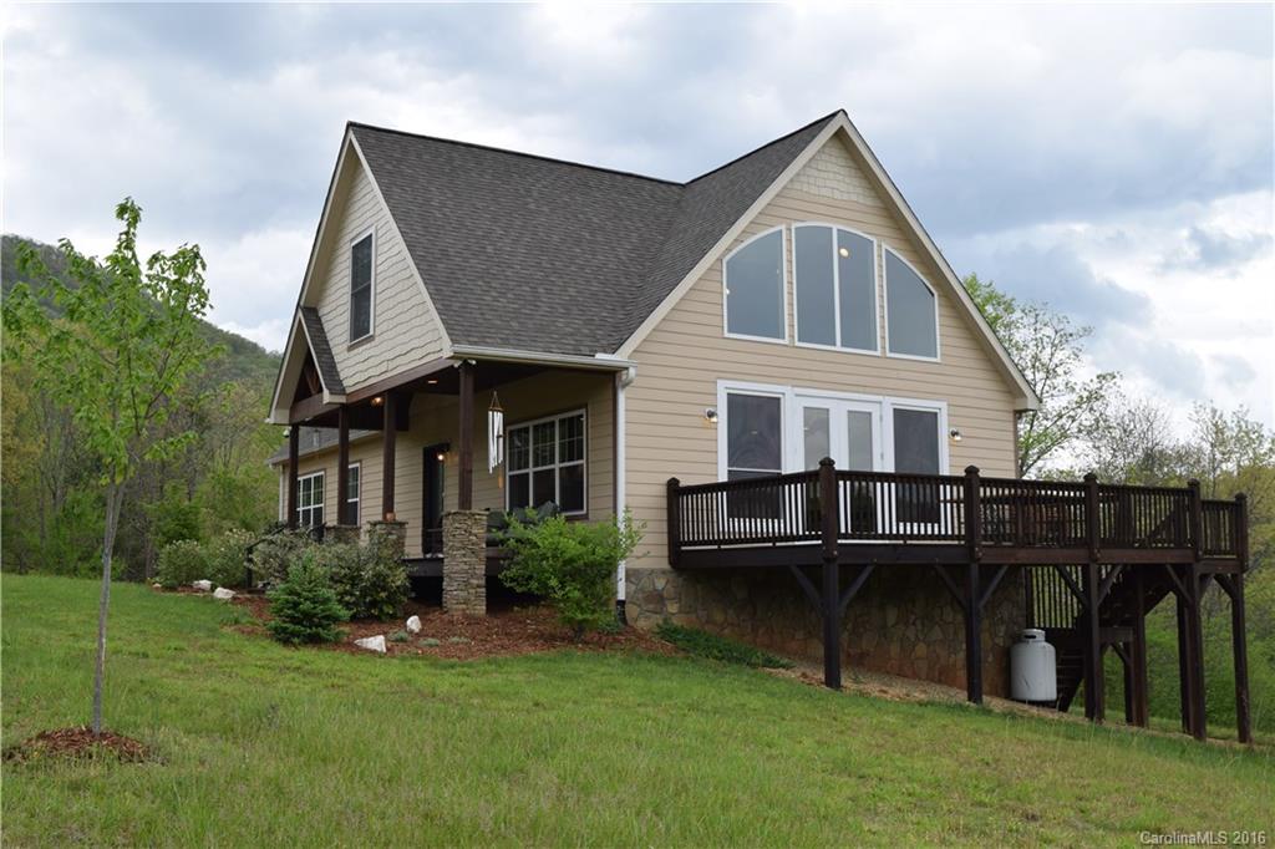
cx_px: 638
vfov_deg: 36.8
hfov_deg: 53.1
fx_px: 1275
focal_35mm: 36
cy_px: 424
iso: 200
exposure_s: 1/250
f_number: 8
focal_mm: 24
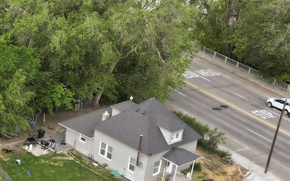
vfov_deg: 14.8
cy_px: 129
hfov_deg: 20.9
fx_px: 696
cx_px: -113
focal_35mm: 88
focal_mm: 12.3
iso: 180
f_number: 2.8
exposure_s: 1/800
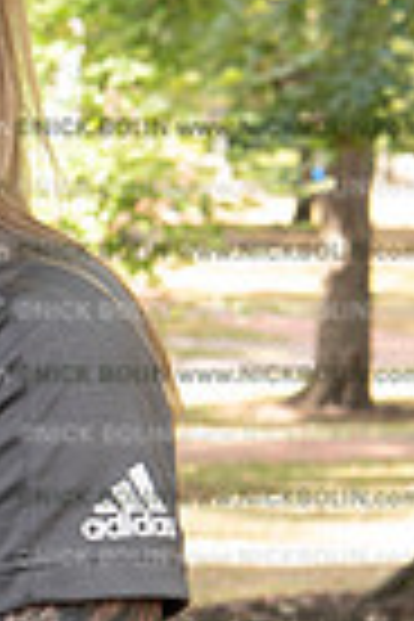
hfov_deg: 8.0
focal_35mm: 169
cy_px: 558
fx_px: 2915
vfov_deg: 12.1
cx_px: -198
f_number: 8
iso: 800
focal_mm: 52
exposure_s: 1/100
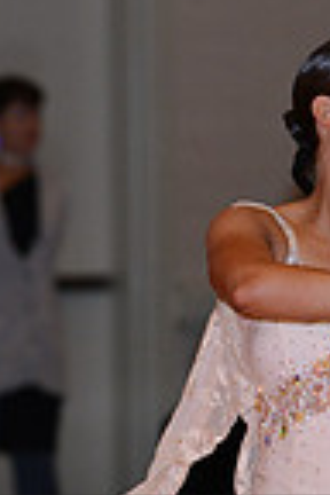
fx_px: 8566
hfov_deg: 2.2
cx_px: 435
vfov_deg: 3.3
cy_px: 612
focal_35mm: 623
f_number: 4.5
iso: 1000
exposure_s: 1/250
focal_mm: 155
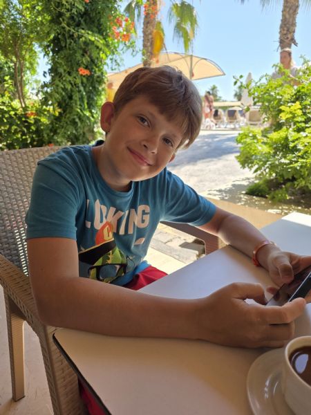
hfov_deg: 58.9
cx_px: 156
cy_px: 208
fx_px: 276
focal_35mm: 23
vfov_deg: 73.9
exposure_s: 1/1441
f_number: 1.7
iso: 80
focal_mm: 6.25
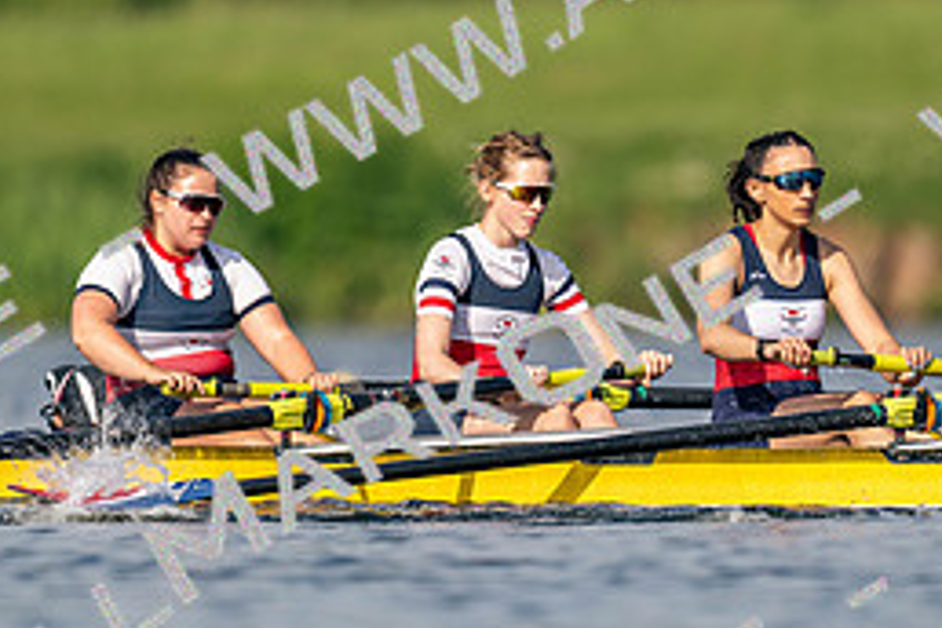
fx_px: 35322
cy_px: 225
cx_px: 654
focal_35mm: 1350
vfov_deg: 1.0
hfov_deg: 1.5
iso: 220
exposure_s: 1/2500
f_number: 4
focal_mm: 600
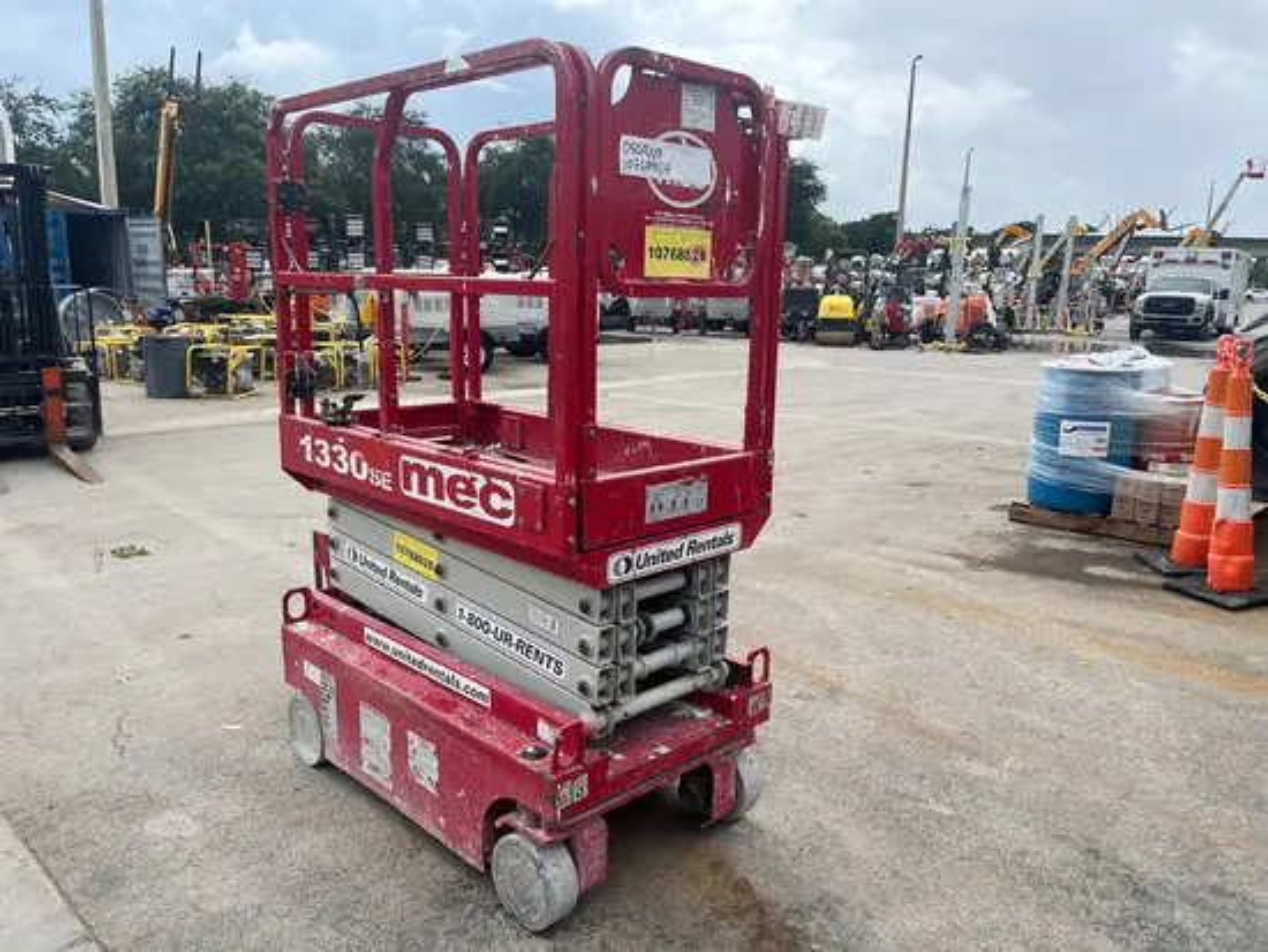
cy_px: 476
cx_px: 634
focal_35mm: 26
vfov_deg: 53.1
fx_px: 953
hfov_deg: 67.3
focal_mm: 5.1
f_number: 1.6
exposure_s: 1/2358
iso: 50
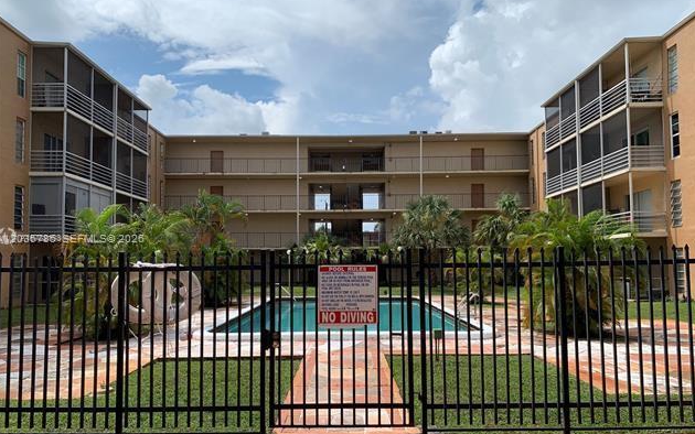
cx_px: 346
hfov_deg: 66.5
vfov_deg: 44.5
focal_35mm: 28
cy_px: 239
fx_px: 530
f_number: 1.8
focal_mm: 4.25
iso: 25
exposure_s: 1/2915
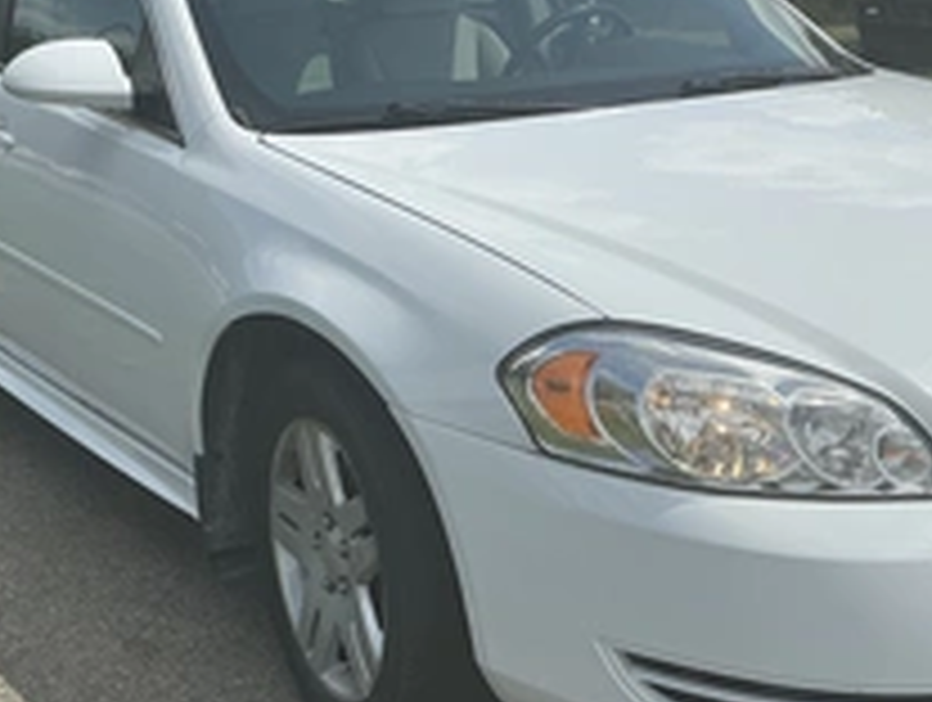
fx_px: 1456
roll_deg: -0.1
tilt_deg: -15.0
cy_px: 360
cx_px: 545
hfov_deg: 35.4
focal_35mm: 54
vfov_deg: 27.1
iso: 25
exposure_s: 1/3125
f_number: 1.8
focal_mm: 3
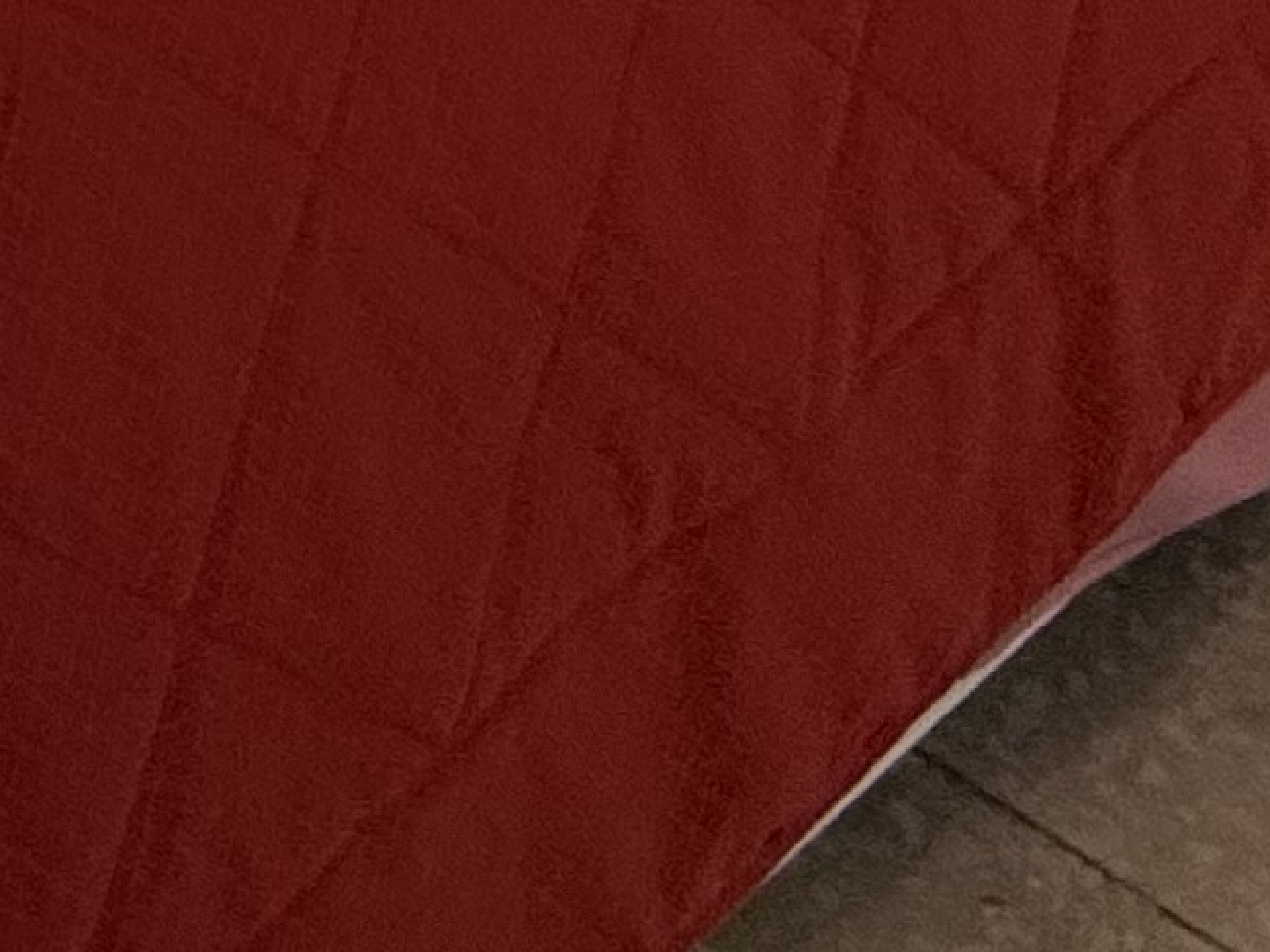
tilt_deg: +0.9
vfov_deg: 11.5
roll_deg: -2.3
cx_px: -346
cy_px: -1752
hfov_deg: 20.7
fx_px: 3192
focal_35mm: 87
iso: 100
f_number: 2.2
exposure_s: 1/100
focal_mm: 2.22
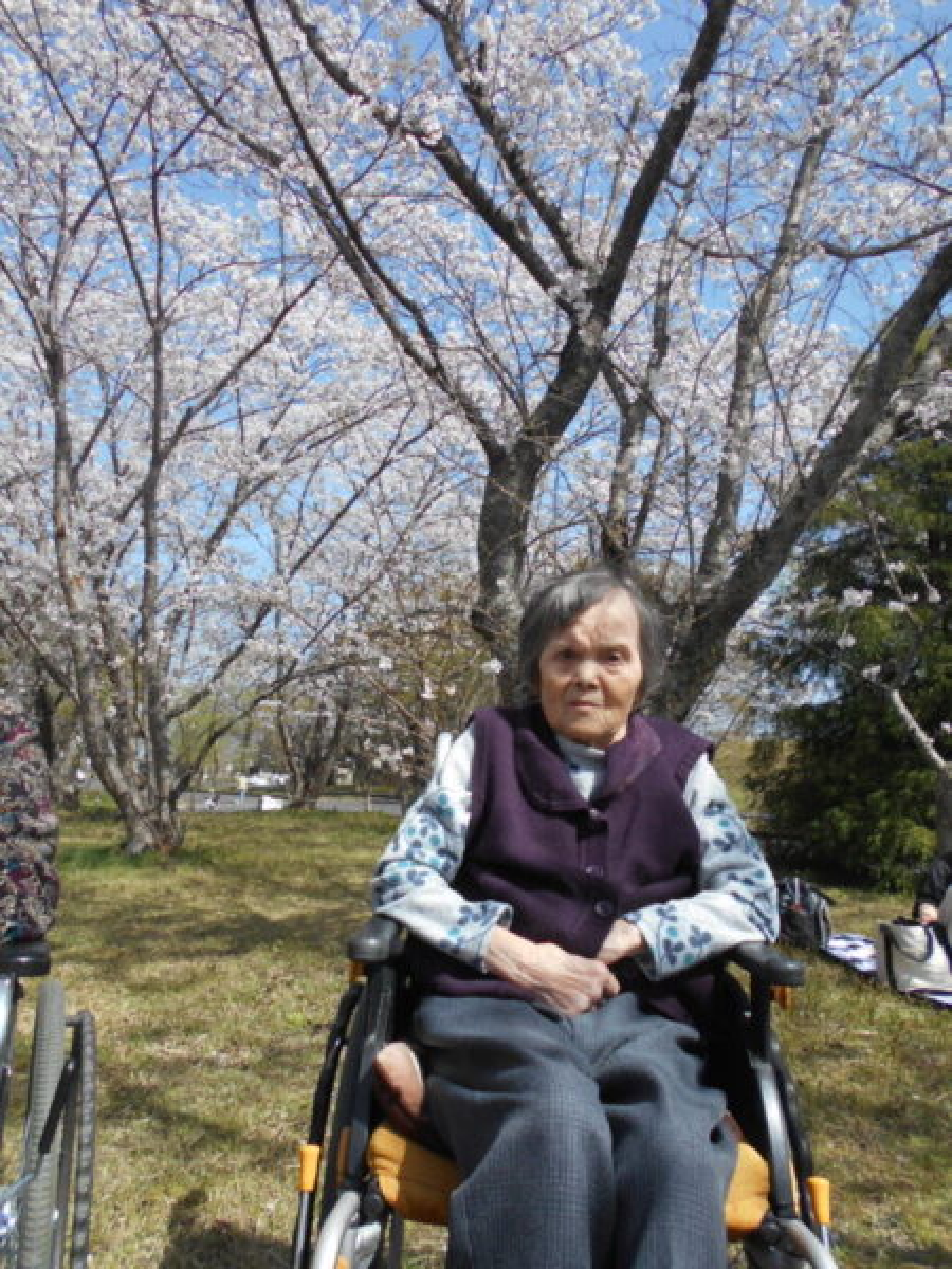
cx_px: 476
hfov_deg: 53.1
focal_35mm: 26
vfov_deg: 67.3
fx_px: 953
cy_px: 634
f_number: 3.2
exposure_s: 1/640
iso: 80
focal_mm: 4.6
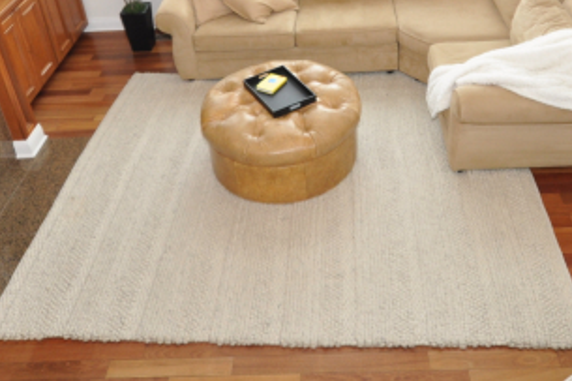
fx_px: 588
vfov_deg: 33.7
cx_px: 327
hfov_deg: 51.7
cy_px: 26
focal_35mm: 37
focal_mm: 10
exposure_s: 1/60
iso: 450
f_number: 4
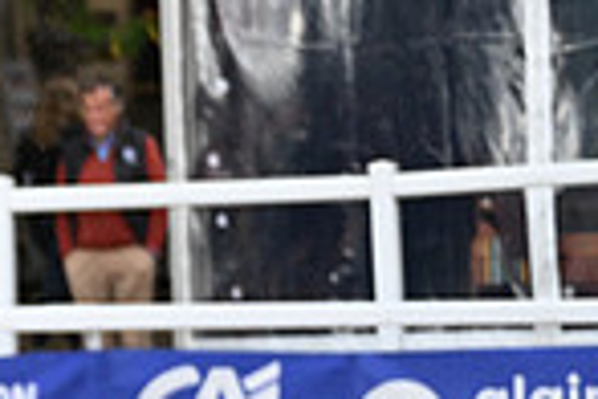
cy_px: 364
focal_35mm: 1343
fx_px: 22307
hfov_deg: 1.5
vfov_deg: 1.0
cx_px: -500
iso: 2500
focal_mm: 340
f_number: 4.5
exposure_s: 1/1250
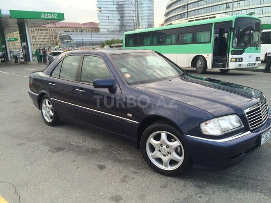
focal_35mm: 29
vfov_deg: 48.2
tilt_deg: -14.3
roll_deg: +3.7
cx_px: 136
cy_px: 102
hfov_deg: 61.7
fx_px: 227
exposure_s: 1/339
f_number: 2.2
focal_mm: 4.15
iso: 32
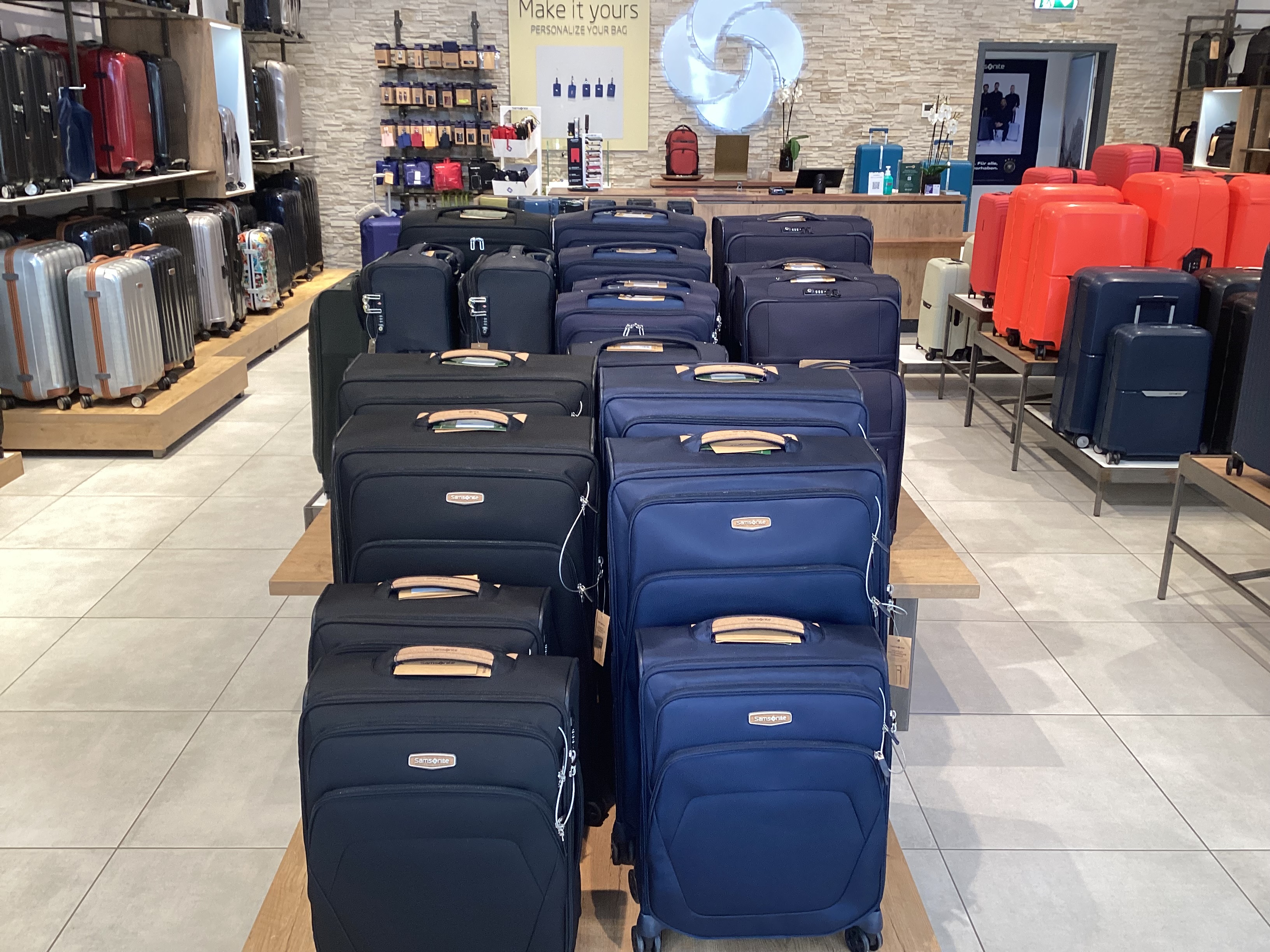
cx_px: 635
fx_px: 1137
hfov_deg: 58.4
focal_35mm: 31
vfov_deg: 45.4
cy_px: 476
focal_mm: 3.3
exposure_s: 1/50
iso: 100
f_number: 2.4
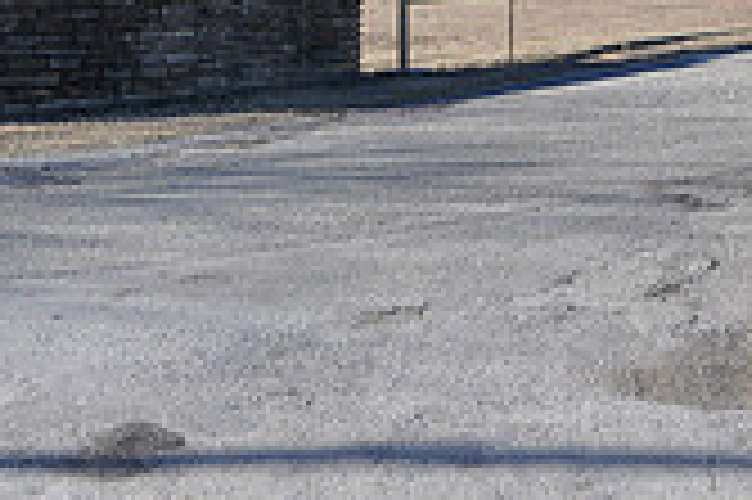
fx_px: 1962
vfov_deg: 13.9
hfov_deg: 21.6
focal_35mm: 94
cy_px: -182
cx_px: 212
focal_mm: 18
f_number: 7.1
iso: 200
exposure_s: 1/200
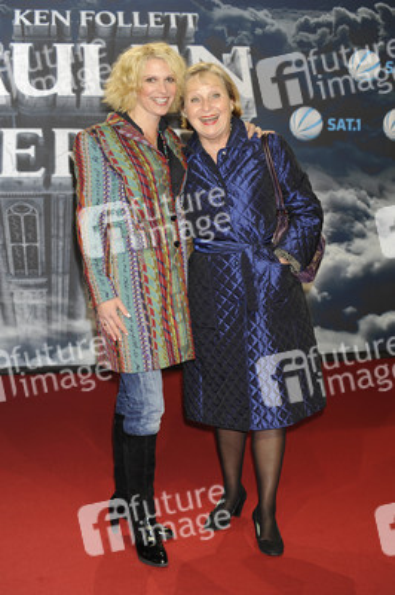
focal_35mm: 70
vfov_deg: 28.9
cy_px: 298
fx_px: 1154
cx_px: 198
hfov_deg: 19.4
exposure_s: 1/160
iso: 640
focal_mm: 70
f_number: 5.6
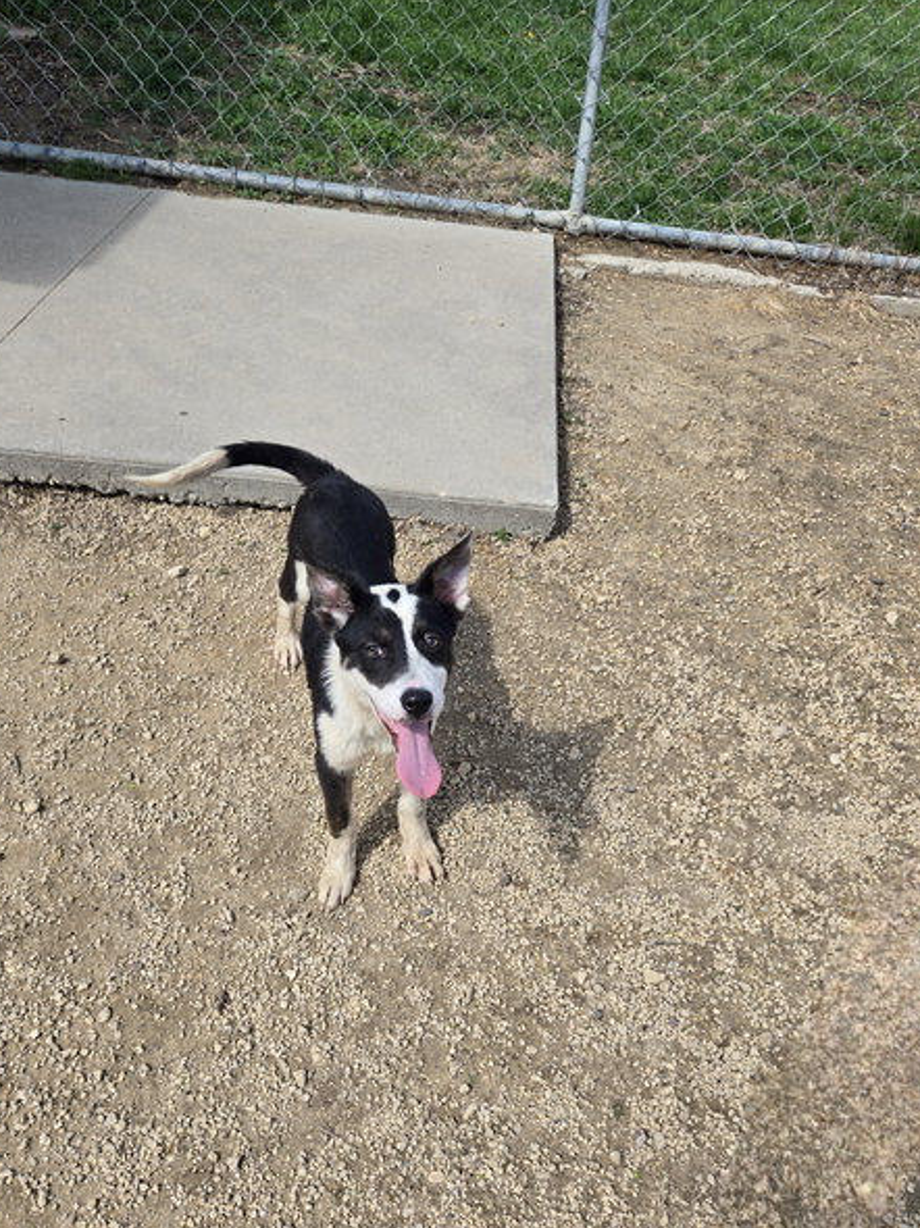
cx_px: 456
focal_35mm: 26
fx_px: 922
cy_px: 690
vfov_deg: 67.1
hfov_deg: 53.0
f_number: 1.8
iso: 25
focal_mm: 5.4
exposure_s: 1/1667
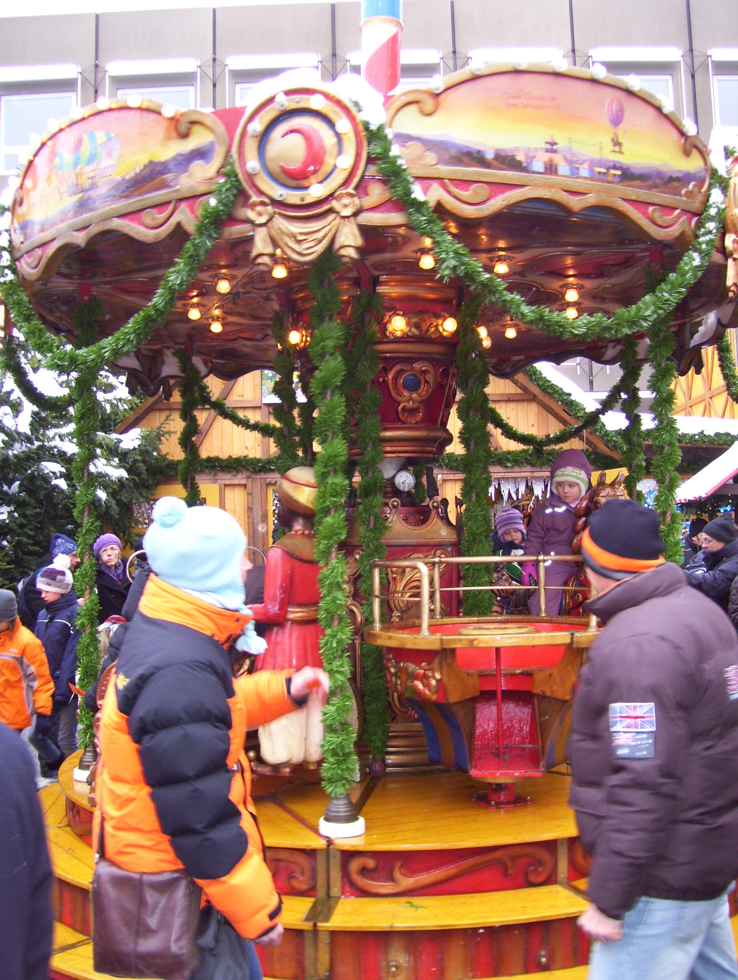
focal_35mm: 36
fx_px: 1021
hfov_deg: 39.7
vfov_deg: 51.3
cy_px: 490
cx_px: 369
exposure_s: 1/60
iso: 200
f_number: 2.7
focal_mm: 6
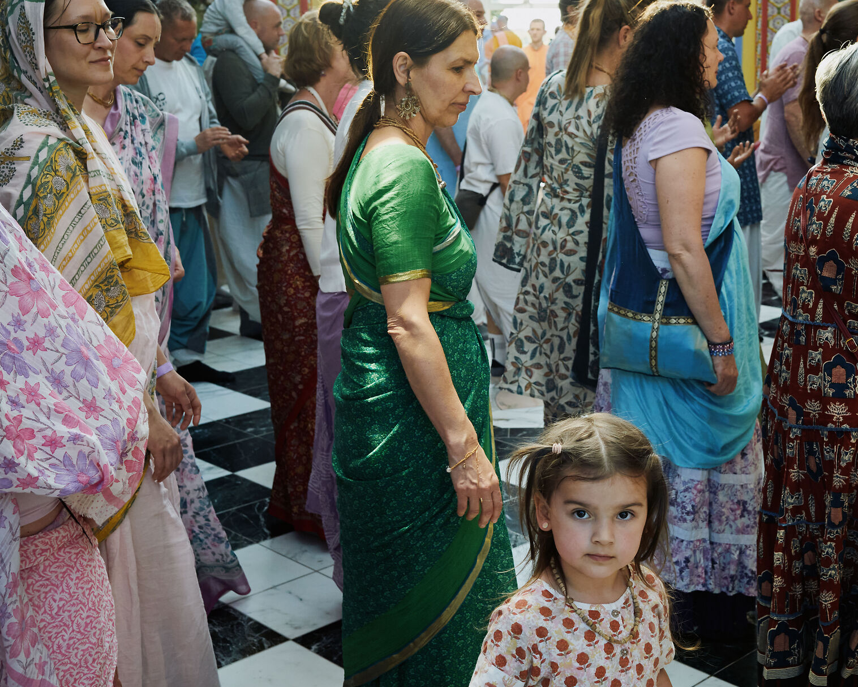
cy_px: 294
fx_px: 1321
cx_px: 552
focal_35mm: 52
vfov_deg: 29.1
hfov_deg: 35.7
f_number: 6.3
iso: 1600
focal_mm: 35
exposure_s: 1/320
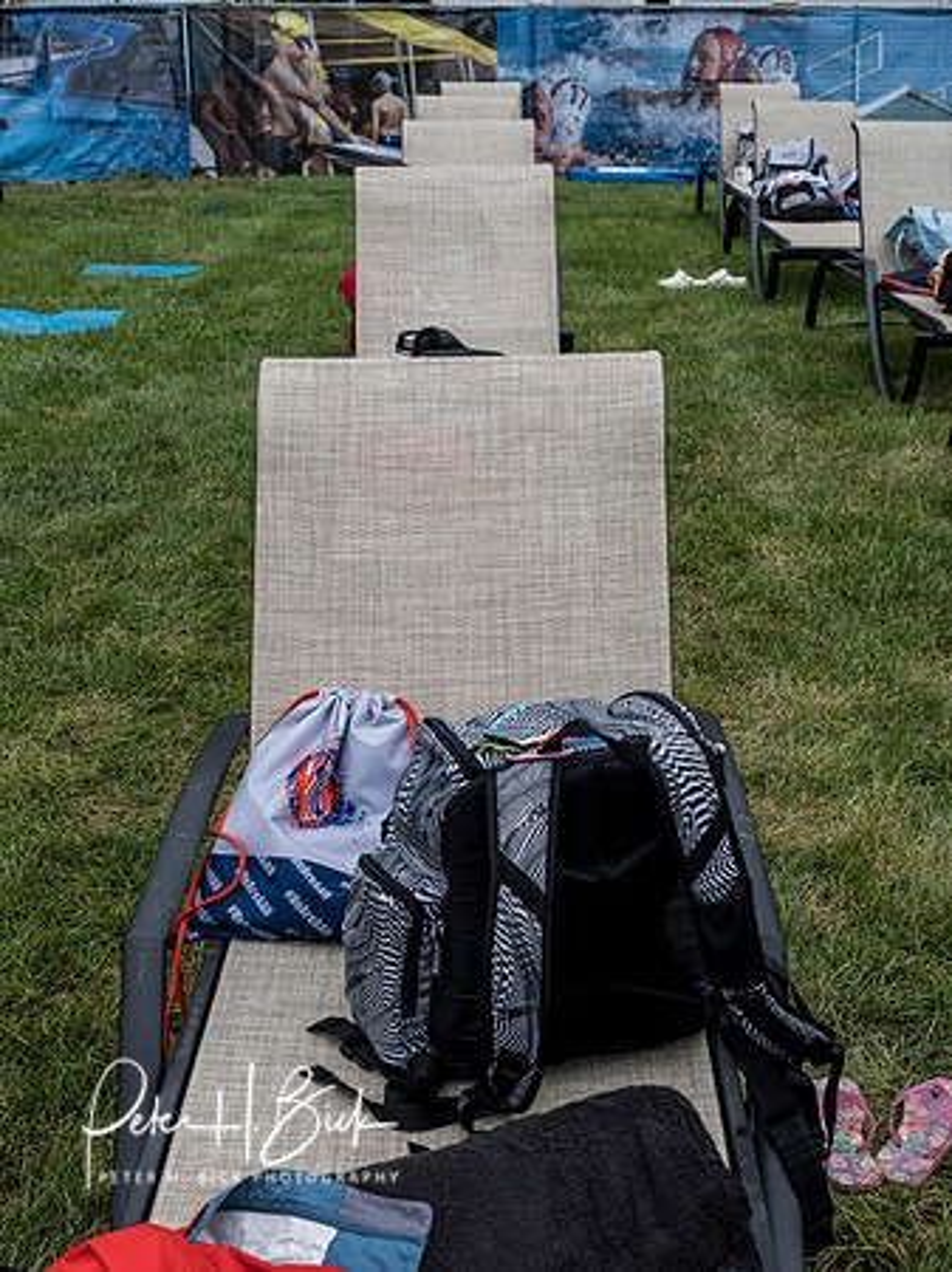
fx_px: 1762
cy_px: 636
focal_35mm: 48
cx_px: 476
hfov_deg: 30.2
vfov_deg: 39.7
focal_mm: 24
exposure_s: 1/1600
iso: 400
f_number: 5
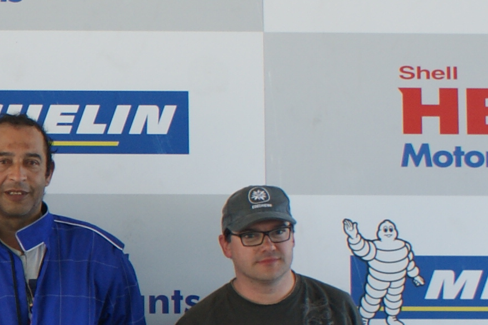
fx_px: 2763
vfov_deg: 6.7
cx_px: -432
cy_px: 332
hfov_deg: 9.5
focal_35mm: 204
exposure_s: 1/40
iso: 100
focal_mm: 26
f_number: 4.5
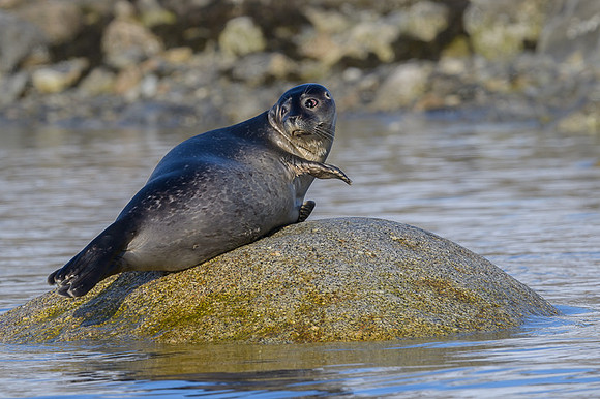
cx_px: 286
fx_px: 7811
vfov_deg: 2.9
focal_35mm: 469
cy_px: 160
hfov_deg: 4.4
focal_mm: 380
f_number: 9
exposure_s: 1/1000
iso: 500
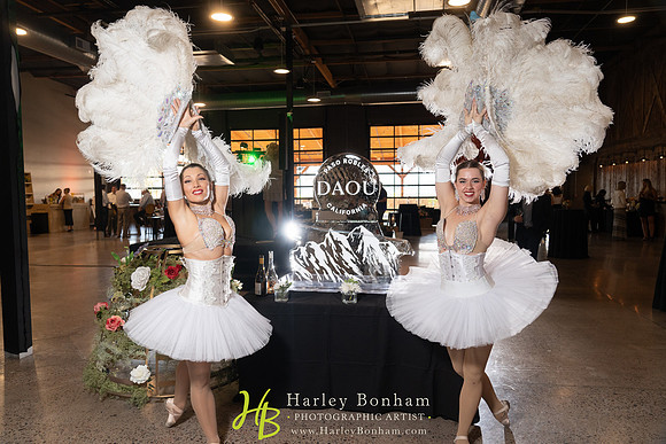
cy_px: 222
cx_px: 333
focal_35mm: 26
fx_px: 481
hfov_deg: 69.4
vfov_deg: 49.6
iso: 1600
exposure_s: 1/100
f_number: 4
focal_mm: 26
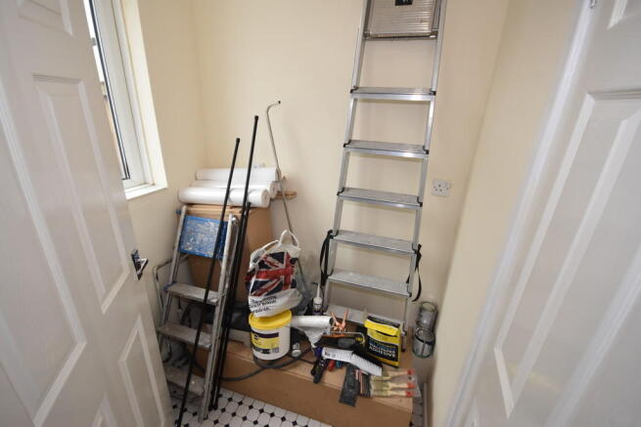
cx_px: 320
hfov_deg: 100.4
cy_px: 214
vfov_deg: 77.4
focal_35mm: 15
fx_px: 267
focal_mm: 10
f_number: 5
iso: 640
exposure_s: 1/200
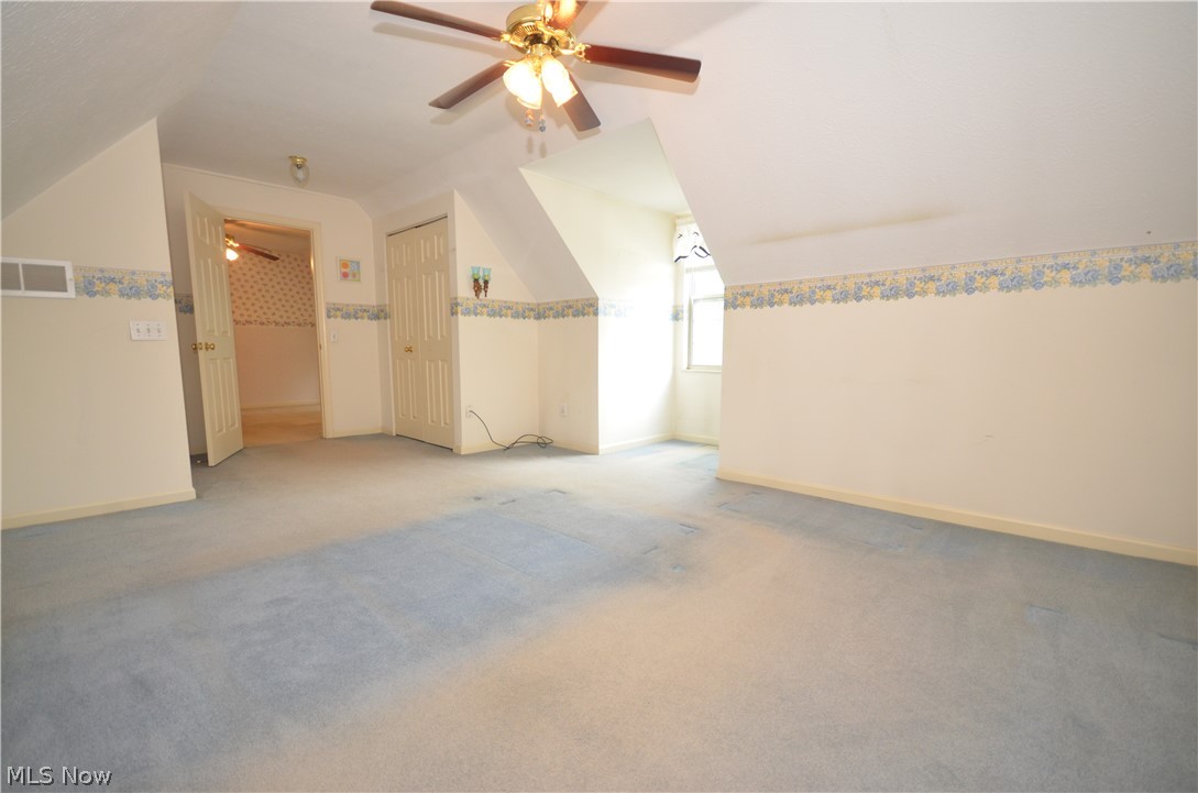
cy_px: 396
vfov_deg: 77.1
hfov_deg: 100.5
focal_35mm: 15
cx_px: 599
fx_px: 498
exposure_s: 1/60
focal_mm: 10
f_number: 4
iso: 720
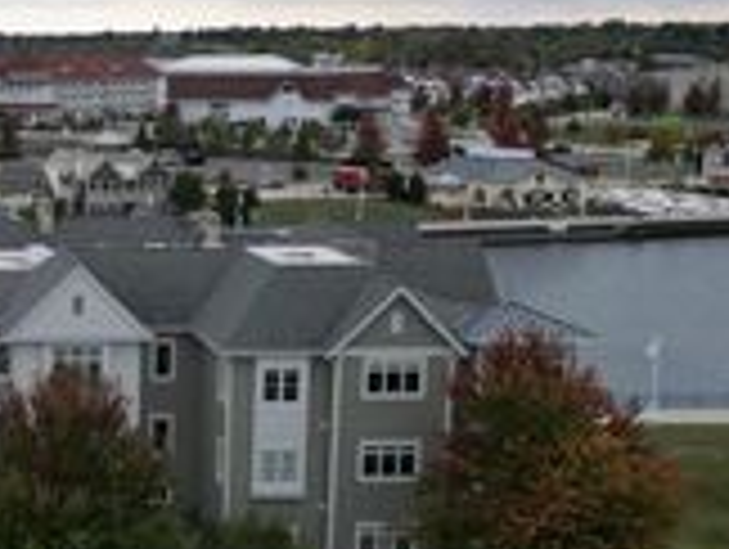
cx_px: -140
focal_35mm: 74
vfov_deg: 19.9
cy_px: 308
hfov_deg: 24.0
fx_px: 1561
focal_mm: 6.72
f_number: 1.7
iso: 110
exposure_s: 1/1600
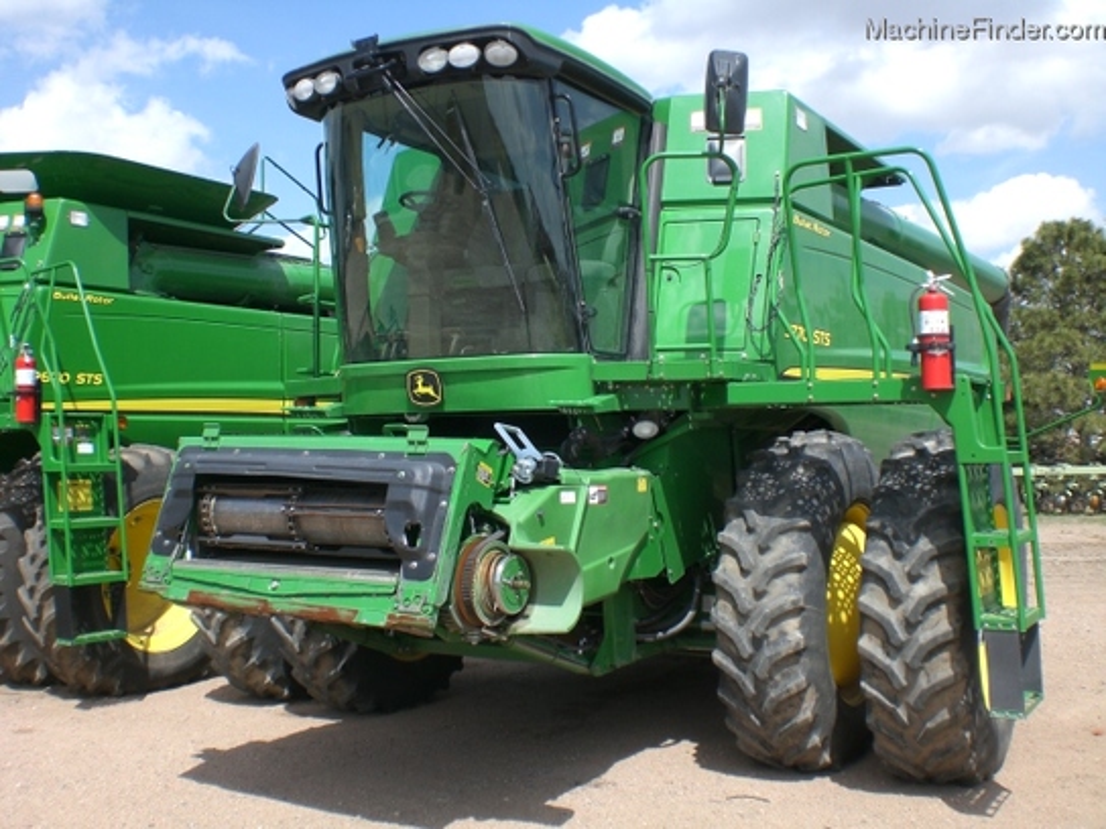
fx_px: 1214
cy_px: 414
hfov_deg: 49.0
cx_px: 553
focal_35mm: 38
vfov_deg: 37.7
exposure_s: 1/400
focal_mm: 6.3
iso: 50
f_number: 4.4
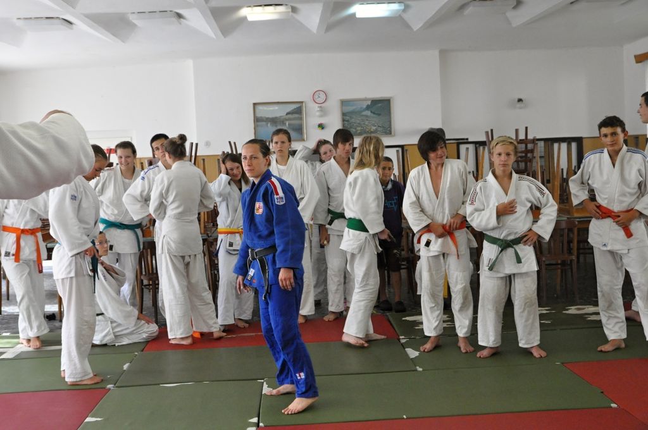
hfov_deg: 42.4
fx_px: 836
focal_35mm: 46
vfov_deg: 28.9
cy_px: 215
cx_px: 324
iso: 2500
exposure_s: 1/125
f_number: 5.6
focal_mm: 31
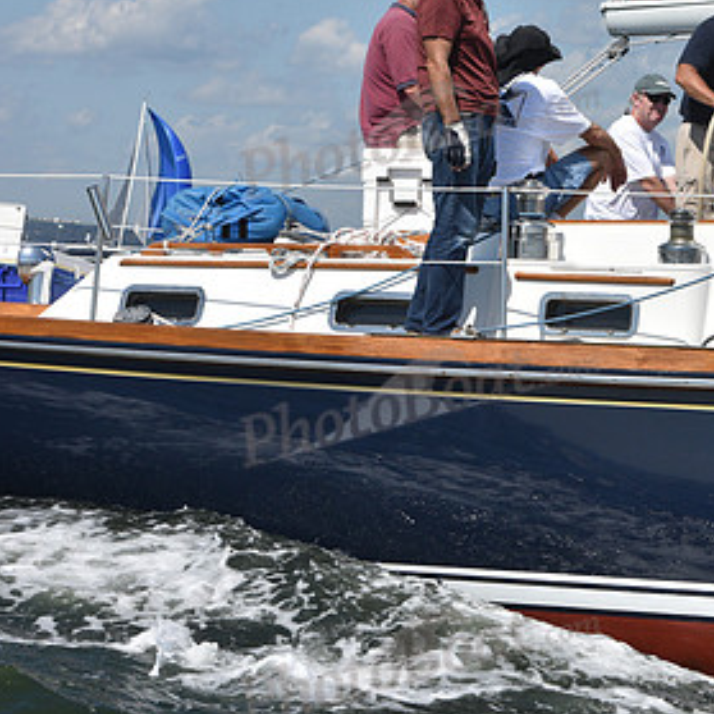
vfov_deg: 11.6
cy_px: 232
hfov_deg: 11.5
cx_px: 734
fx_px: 3500
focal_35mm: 150
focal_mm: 85
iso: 320
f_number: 10
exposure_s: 1/1250
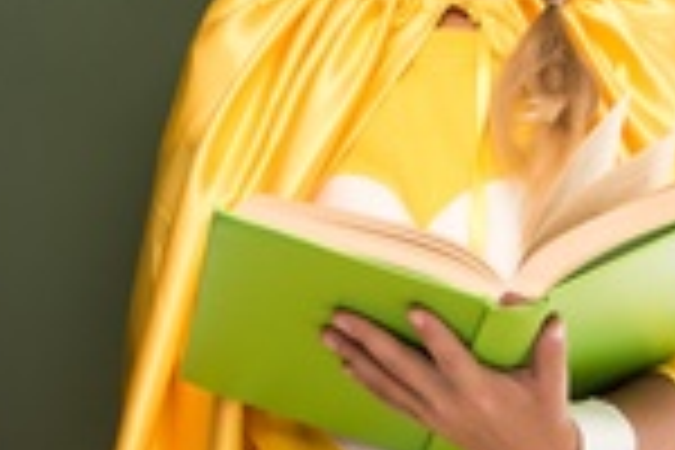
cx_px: 27
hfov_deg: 12.9
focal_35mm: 158
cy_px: -7
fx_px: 2962
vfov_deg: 8.6
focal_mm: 56
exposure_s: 1/200
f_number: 9
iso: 100
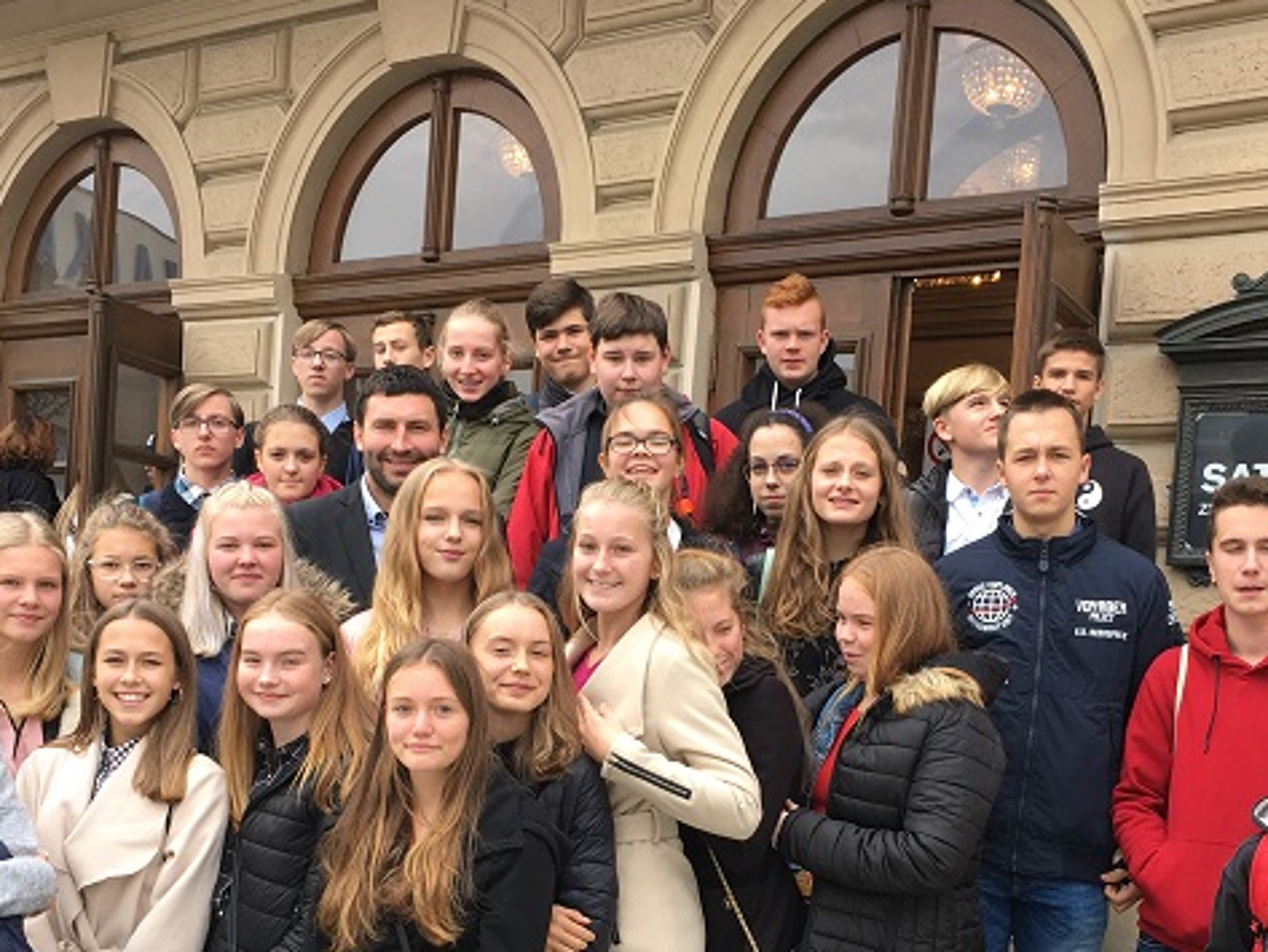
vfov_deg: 29.1
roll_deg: -5.0
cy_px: 737
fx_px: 1795
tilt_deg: -2.9
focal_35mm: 49
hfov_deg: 38.9
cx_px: 657
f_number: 2.2
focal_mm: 4.15
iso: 25
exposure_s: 1/178
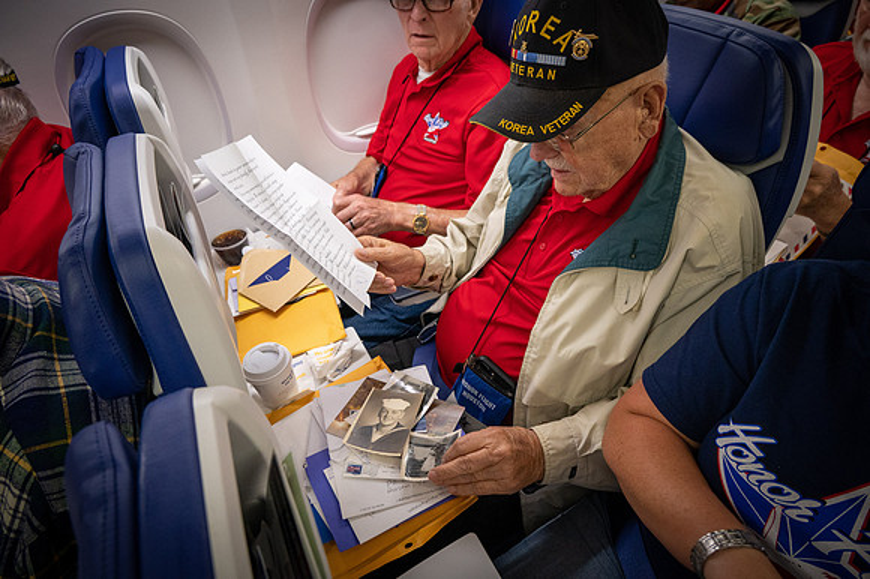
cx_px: 435
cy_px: 290
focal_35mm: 24
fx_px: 580
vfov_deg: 53.1
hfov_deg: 73.8
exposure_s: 1/60
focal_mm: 24
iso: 5600
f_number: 6.3
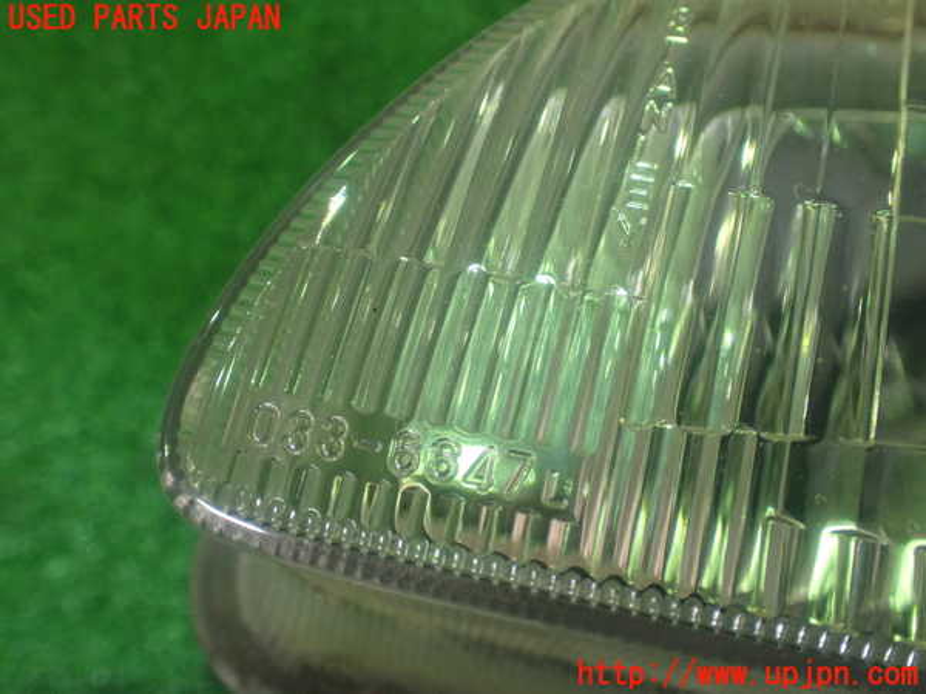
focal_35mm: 36
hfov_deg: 51.4
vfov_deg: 39.7
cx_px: 463
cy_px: 347
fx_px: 963
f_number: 2.5
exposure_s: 1/30
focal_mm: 6.37
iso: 800
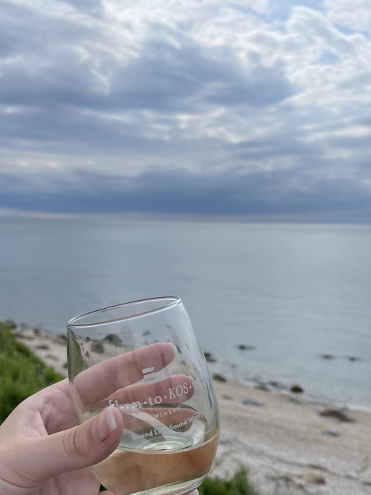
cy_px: 327
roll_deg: -0.6
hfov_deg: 36.8
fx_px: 557
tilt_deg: -9.6
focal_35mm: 39
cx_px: 178
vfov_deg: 47.2
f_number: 1.6
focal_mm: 4.2
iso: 32
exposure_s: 1/6897
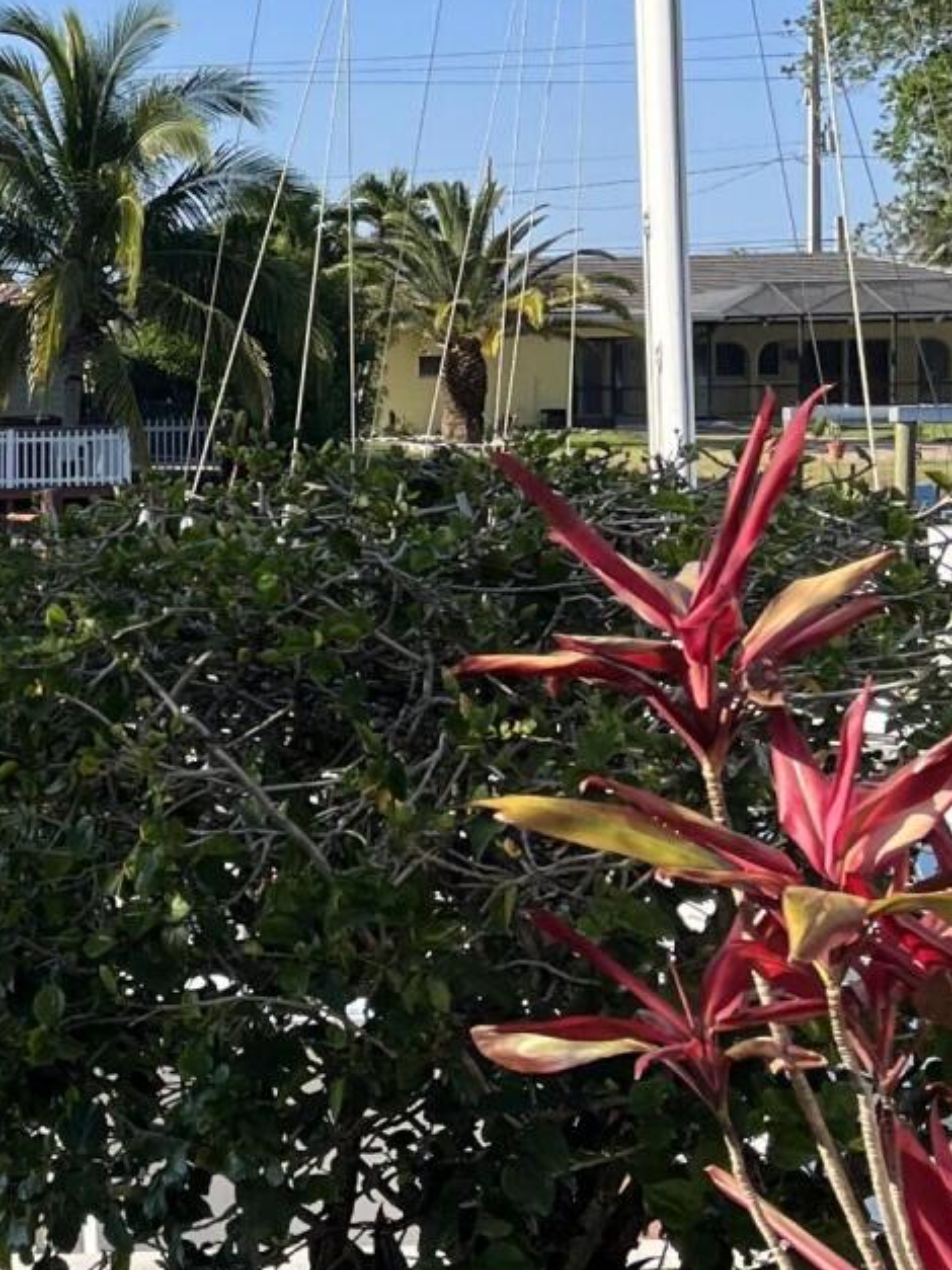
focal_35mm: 83
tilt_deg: -3.2
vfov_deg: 23.5
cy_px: 490
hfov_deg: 16.3
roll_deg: +0.8
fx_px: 3045
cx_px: -472
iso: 50
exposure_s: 1/2101
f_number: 1.6
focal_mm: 5.1
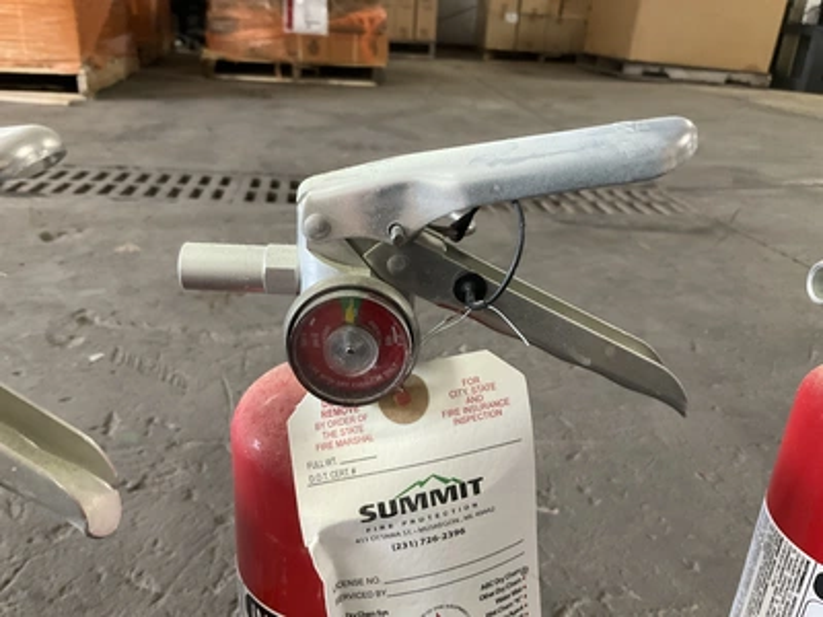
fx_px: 689
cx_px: 412
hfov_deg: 61.7
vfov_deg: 48.2
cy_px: 308
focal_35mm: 29
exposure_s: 1/60
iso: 200
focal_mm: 3
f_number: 1.8
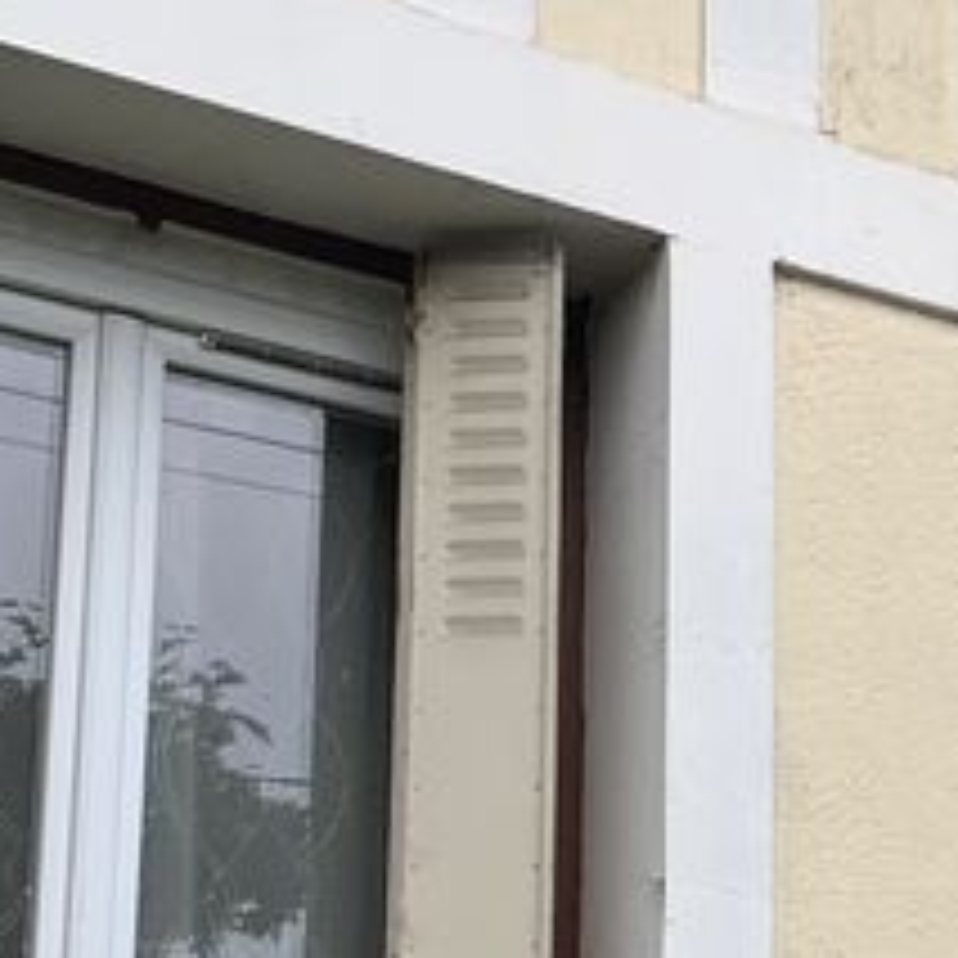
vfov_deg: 15.7
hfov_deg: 15.5
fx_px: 3382
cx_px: 1165
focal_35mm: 108
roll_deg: +1.1
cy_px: 1025
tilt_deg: +13.4
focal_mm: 4.25
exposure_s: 1/879
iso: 25
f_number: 1.8
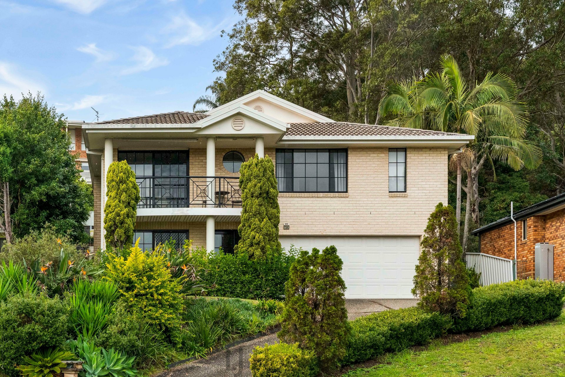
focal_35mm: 48
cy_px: 188
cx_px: 282
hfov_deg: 41.1
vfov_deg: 28.1
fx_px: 753
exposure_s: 1/1600
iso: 3200
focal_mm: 48
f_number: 11
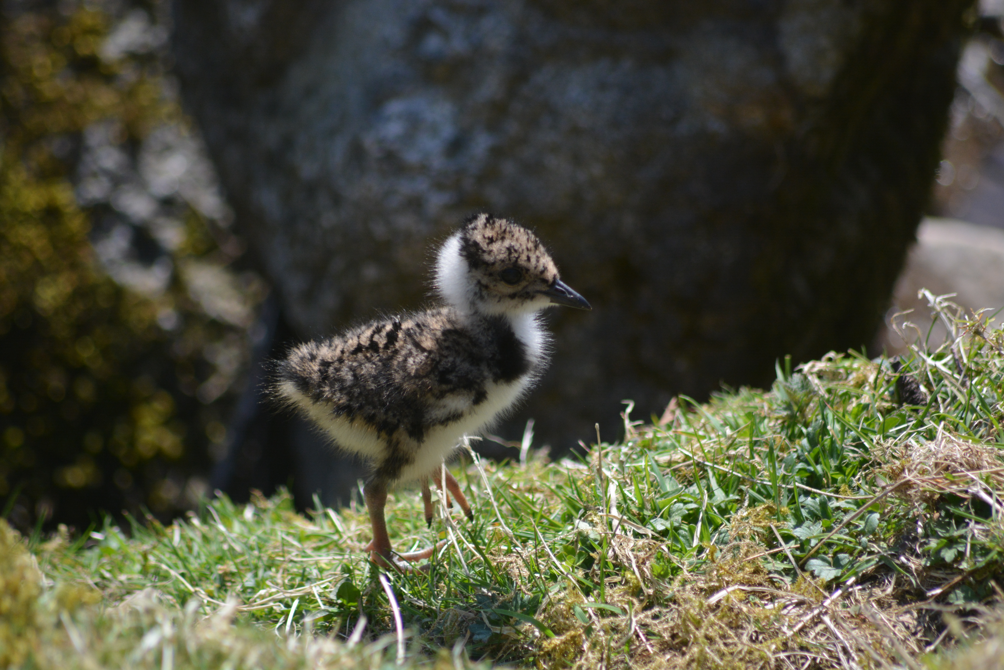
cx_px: 502
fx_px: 12549
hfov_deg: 4.6
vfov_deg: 3.1
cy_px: 335
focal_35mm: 450
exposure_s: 1/1000
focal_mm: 300
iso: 640
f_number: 5.6
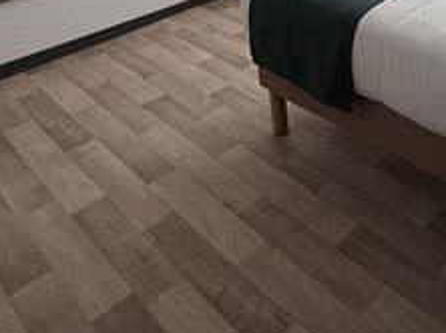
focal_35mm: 40
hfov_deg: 41.1
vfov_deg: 28.0
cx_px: 441
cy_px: -125
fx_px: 515
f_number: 2.2
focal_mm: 2.22
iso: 64
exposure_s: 1/114
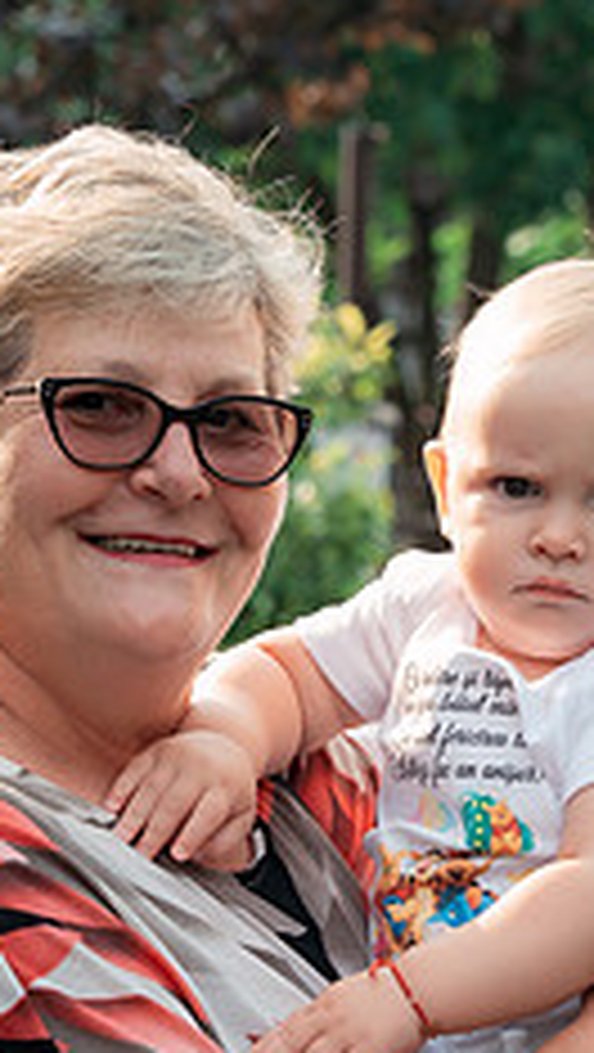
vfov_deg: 9.0
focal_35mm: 239
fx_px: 6678
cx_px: 590
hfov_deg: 5.1
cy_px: 683
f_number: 7.1
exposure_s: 1/320
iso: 500
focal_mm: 85
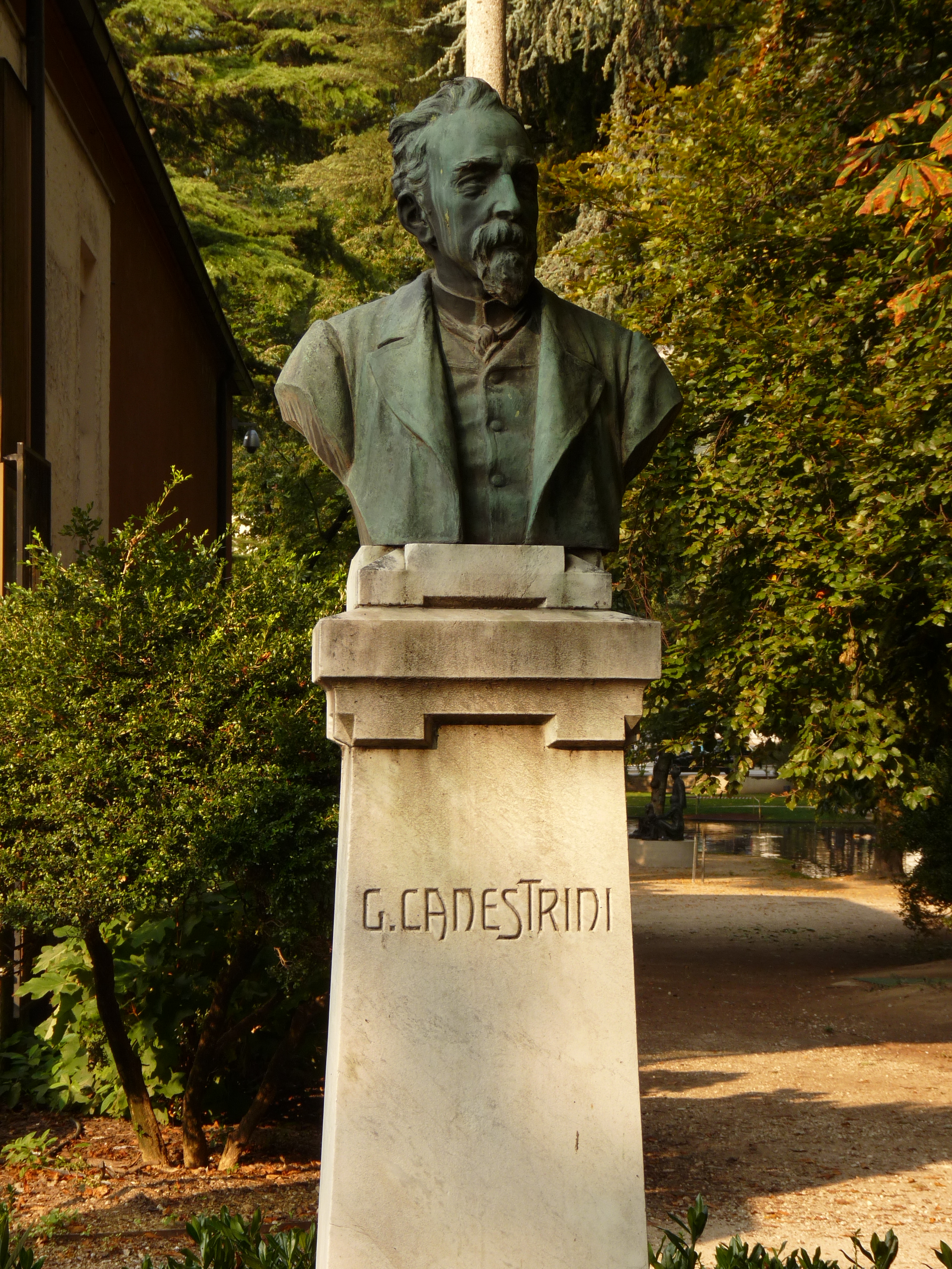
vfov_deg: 26.0
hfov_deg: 19.6
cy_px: 634
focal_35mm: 75
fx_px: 2750
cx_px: 476
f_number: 4
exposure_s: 1/200
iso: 100
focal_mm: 13.3
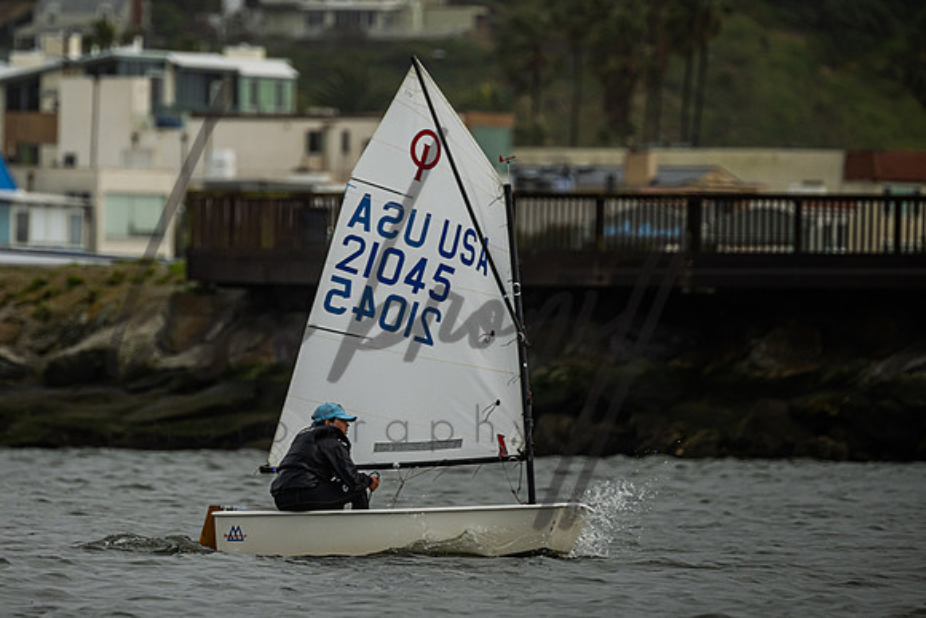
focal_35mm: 549
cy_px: 264
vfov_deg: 2.5
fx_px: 14136
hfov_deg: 3.8
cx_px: 290
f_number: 5.6
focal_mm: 400
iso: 320
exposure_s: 1/5000
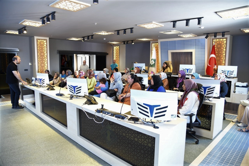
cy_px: 83
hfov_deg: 73.8
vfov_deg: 53.1
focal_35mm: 24
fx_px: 166
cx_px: 124
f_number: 4
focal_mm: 24
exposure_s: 1/40
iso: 800
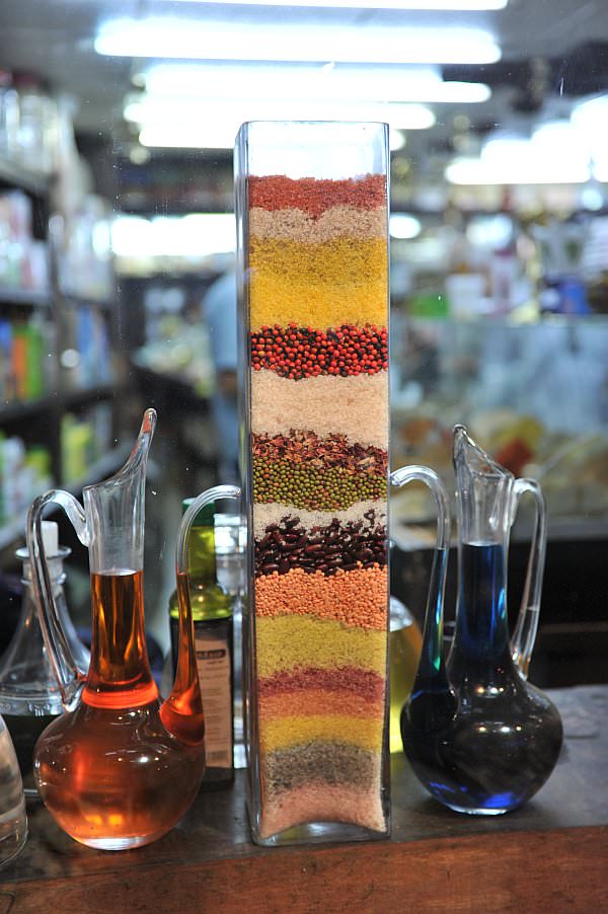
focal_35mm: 50
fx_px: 1269
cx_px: 304
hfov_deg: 27.0
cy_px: 457
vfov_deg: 39.6
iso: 320
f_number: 2.8
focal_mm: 50
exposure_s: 1/100
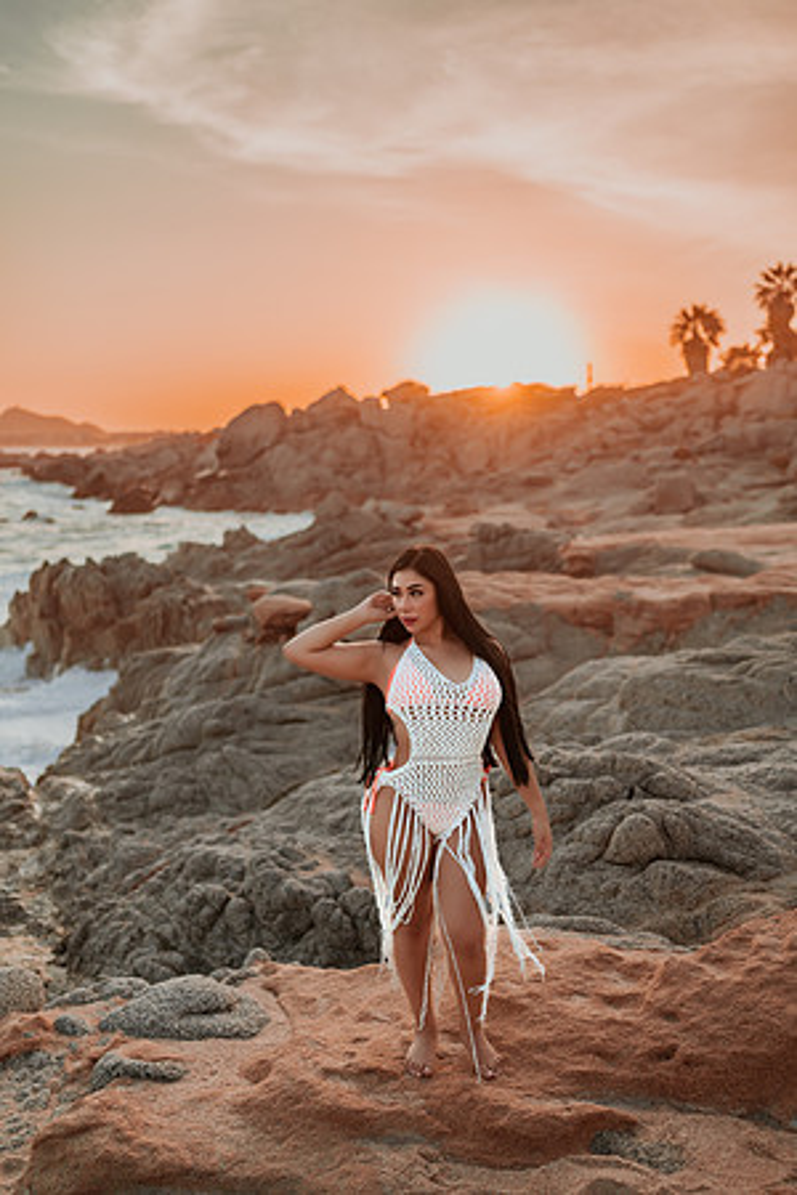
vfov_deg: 54.4
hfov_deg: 37.9
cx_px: 398
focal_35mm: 35
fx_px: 1162
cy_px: 598
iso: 100
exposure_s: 1/2500
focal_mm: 35
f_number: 1.8
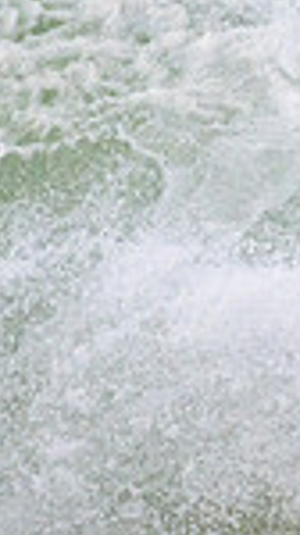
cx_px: 779
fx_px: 46131
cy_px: 187
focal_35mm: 3251
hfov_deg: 0.4
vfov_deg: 0.7
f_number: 11
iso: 2500
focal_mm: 800
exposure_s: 1/3200
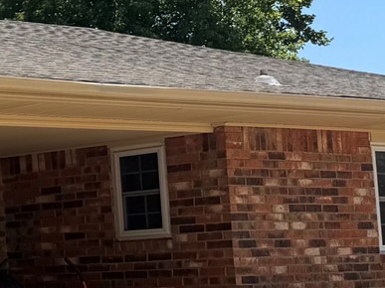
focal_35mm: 119
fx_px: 1323
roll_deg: +1.6
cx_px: -541
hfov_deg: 12.7
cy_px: 195
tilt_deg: +4.4
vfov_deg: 12.4
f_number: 1.78
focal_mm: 6.76
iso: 80
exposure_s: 1/3096
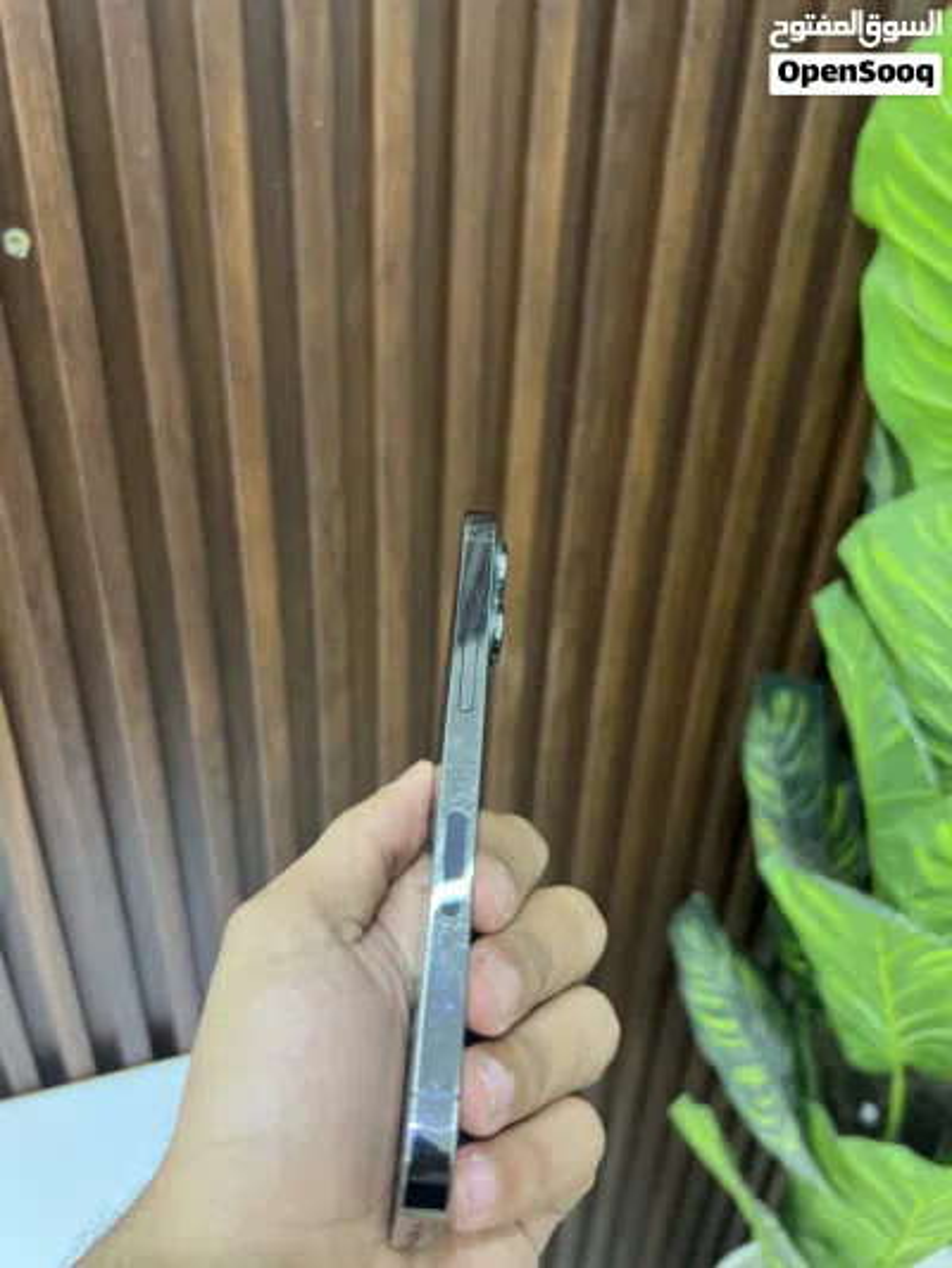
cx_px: 476
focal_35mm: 26
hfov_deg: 53.1
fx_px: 953
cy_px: 634
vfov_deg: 67.3
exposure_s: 1/50
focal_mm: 5.7
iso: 400
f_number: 1.5
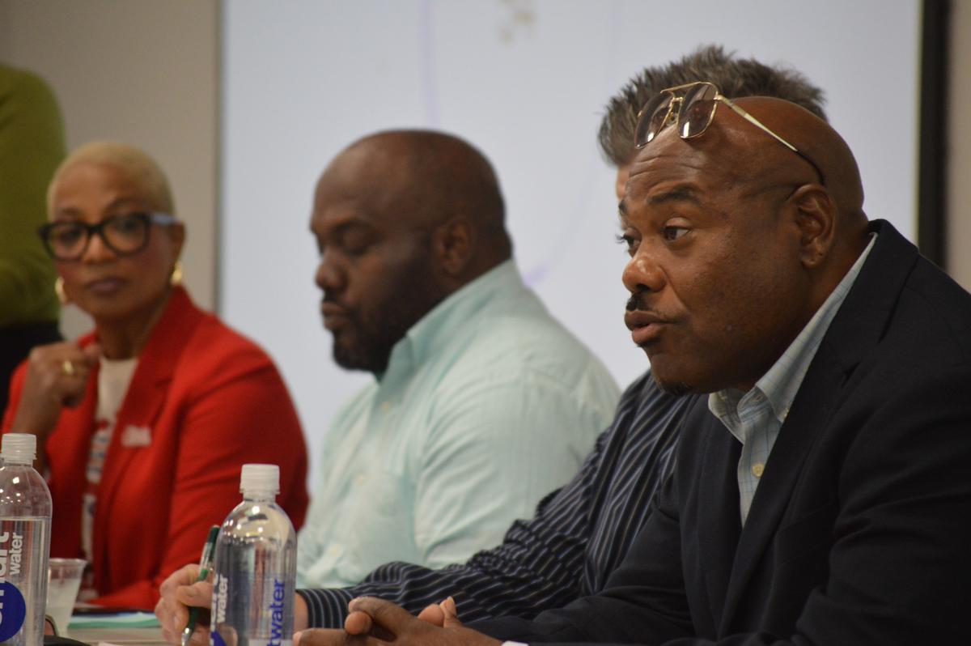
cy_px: 323
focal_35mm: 218
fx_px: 5861
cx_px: 486
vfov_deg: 6.3
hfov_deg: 9.5
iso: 1600
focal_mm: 145
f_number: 5
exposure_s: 1/125
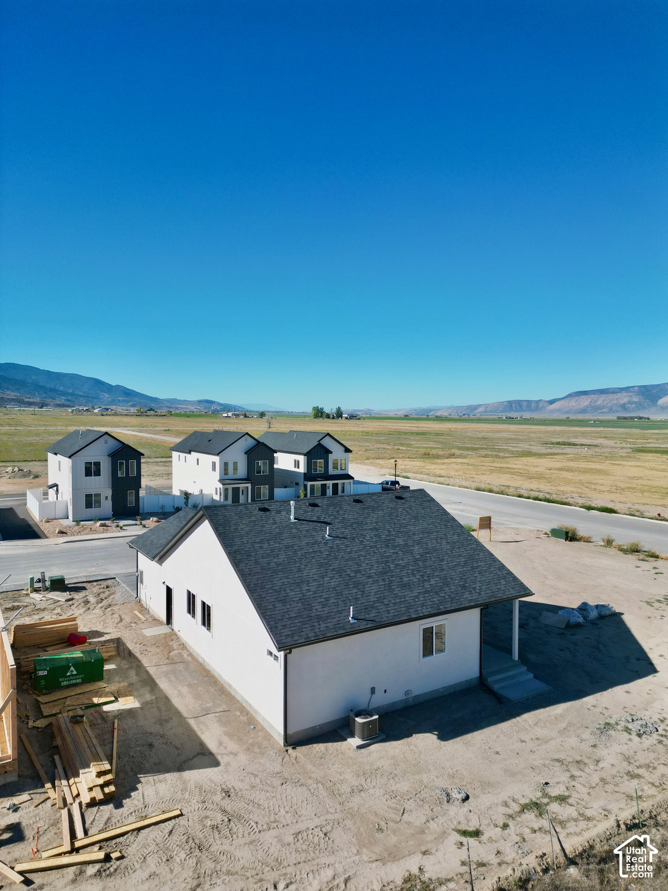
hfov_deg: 56.8
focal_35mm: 24
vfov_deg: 71.6
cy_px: 446
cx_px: 334
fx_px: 618
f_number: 1.7
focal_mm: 6.72
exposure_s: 1/3200
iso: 150
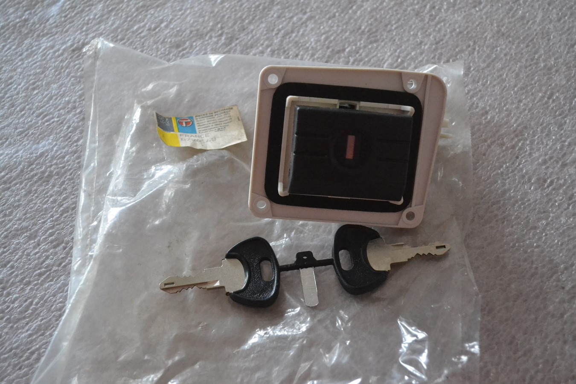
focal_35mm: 48
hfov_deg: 41.1
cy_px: 192
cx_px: 288
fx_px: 768
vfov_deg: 28.1
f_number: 4.8
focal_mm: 32
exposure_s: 1/50
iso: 3200
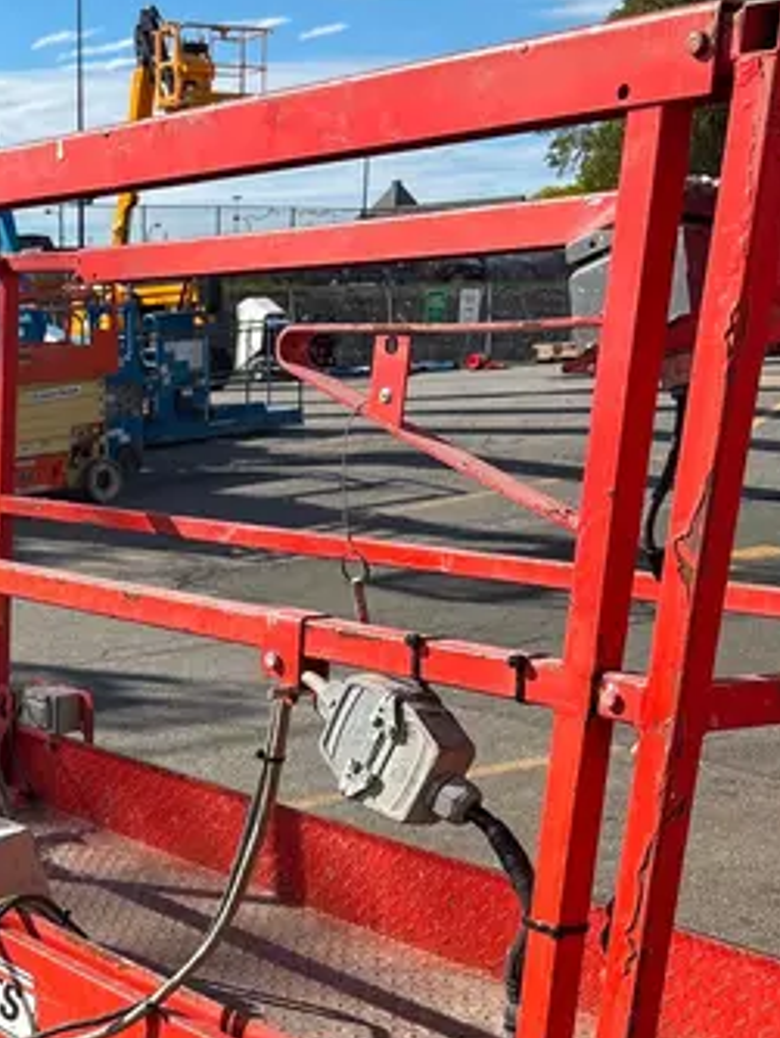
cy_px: 928
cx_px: 53
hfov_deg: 24.8
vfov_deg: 32.2
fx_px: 1710
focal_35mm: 57
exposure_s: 1/3279
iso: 50
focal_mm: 5.96
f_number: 1.6
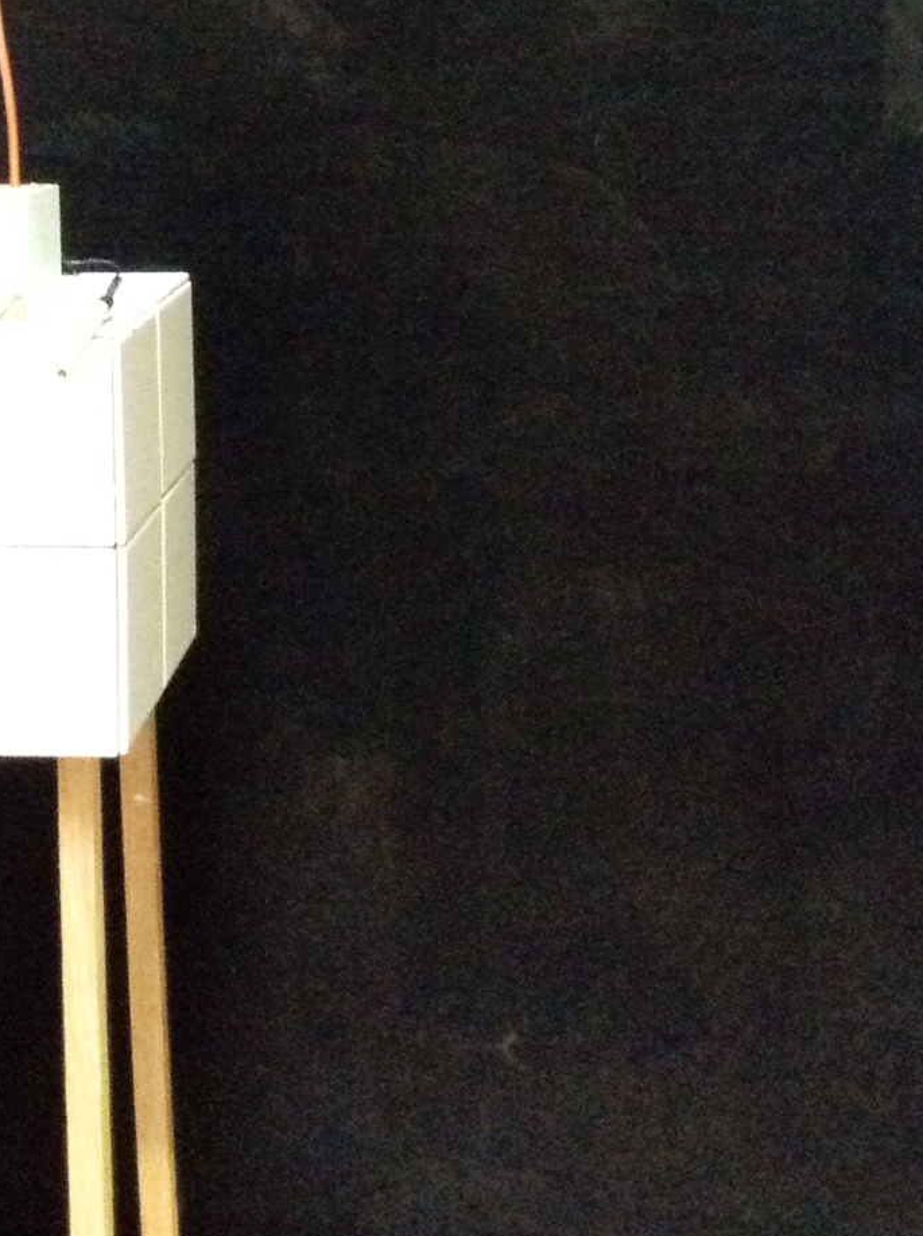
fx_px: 2638
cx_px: 395
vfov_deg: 25.6
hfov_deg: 19.8
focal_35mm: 74
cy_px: 129
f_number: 2.4
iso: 400
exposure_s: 1/15
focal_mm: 3.3
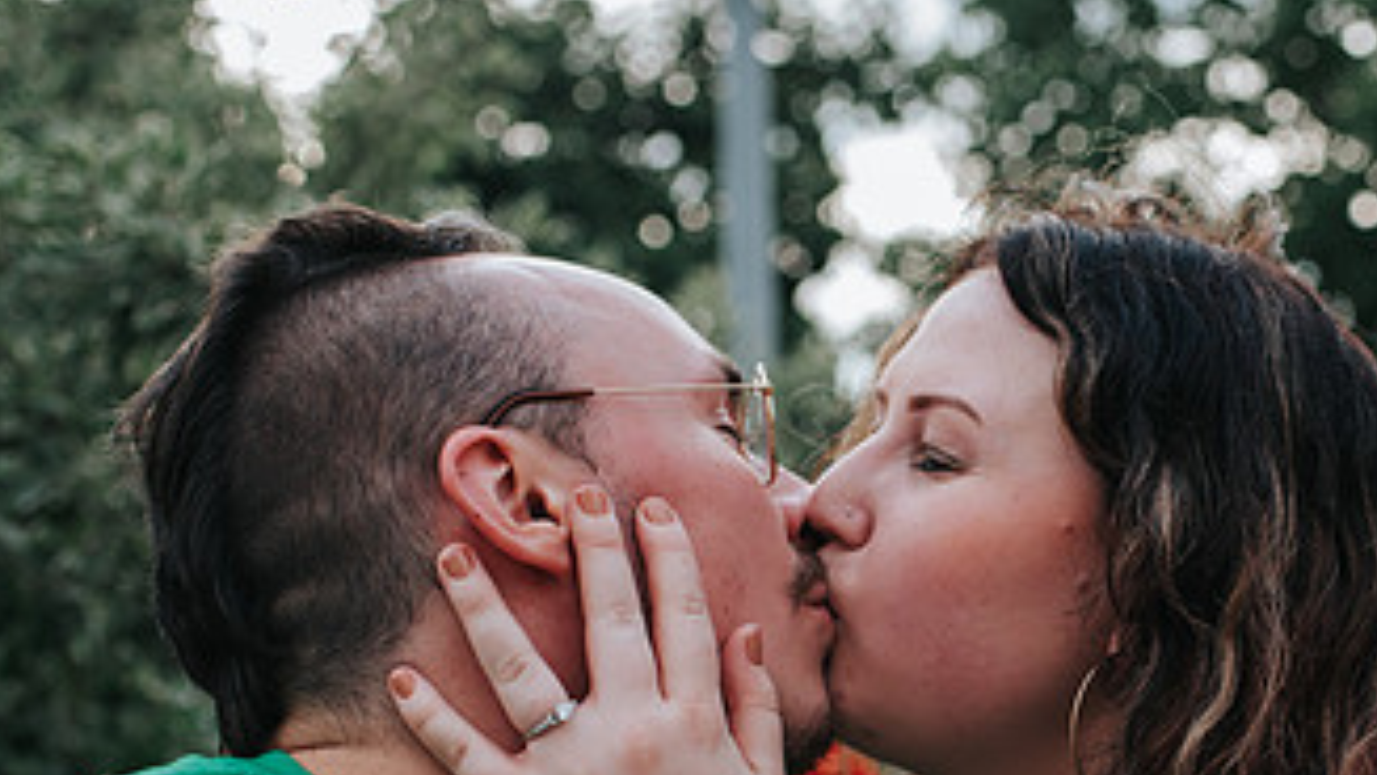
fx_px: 2666
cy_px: 695
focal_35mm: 73
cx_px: 1002
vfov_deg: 16.3
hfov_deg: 28.6
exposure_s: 1/800
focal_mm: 35
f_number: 3.2
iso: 560
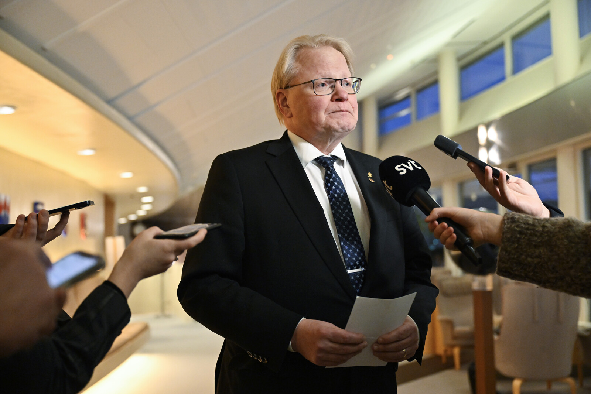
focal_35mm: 41
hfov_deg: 47.4
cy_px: 197
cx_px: 296
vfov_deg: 32.6
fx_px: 673
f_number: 2.8
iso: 4000
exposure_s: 1/125
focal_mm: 41
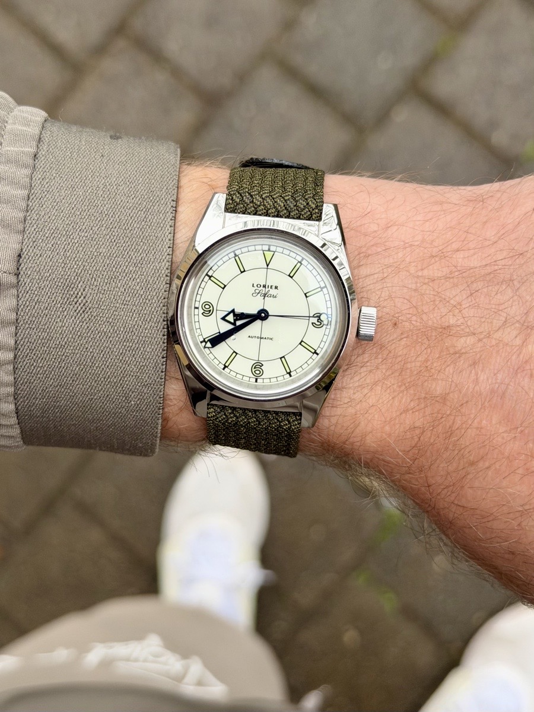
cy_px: 356
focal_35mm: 48
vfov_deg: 39.7
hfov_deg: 30.3
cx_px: 267
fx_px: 987
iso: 100
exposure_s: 1/74
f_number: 1.78
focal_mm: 6.76
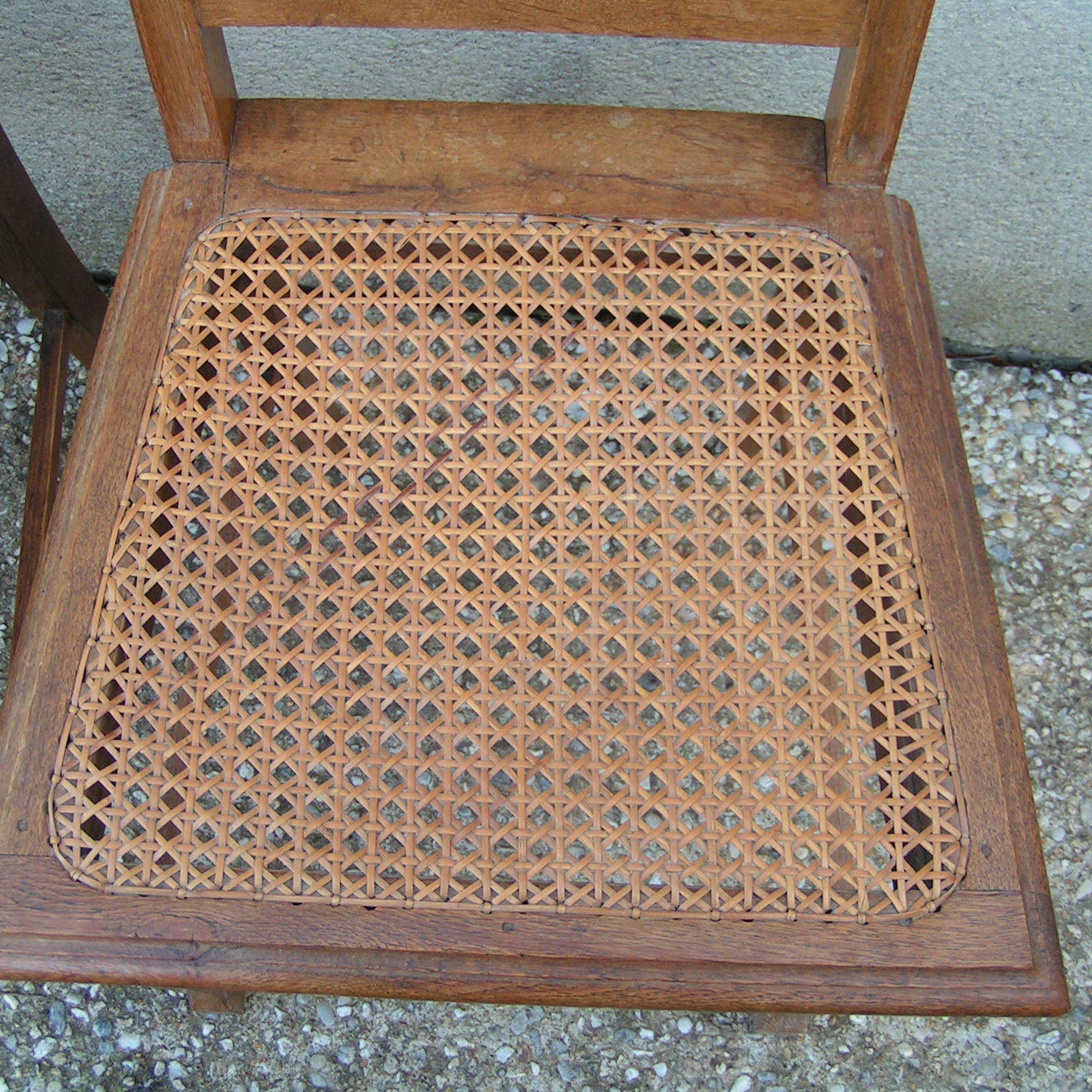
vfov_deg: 37.6
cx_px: 487
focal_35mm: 45
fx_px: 1606
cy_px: 547
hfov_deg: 37.5
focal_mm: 5.8
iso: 50
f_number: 2.8
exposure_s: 1/40
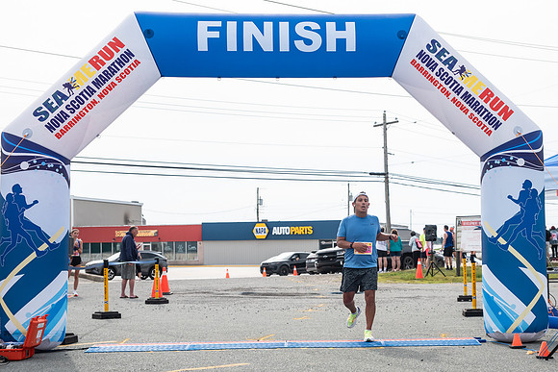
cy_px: 232
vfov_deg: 22.1
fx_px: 949
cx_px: 348
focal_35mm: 61
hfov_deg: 32.6
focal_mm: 48
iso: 800
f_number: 4
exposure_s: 1/3200
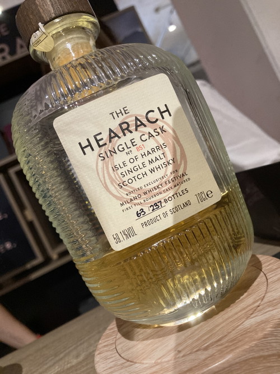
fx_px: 302
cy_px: 187
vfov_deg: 63.5
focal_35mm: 28
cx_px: 140
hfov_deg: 49.7
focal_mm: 3.99
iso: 320
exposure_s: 1/50
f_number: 1.8
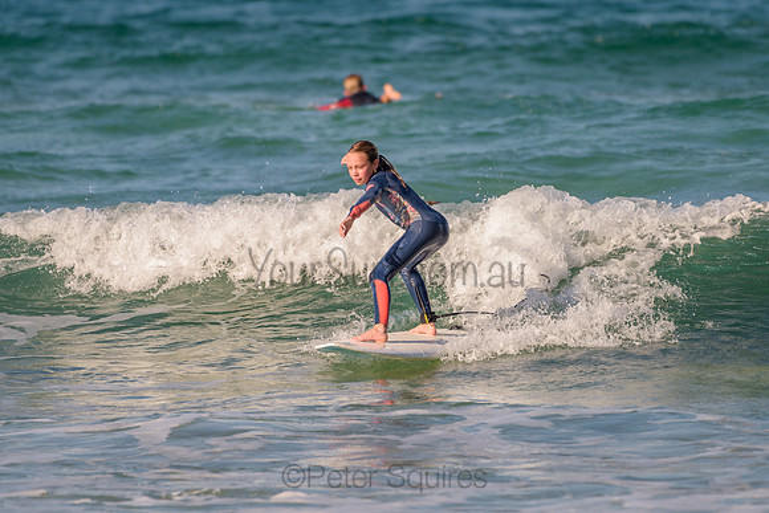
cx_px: 391
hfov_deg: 3.4
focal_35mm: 613
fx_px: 13105
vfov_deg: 2.2
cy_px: 256
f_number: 5.6
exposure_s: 1/2000
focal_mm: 500
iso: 220
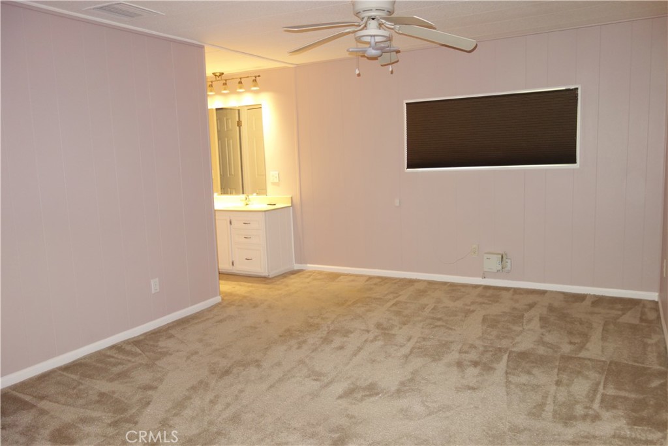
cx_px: 334
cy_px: 223
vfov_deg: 46.4
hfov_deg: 65.5
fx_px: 520
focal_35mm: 28
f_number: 1.8
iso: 250
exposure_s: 1/30
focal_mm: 10.4
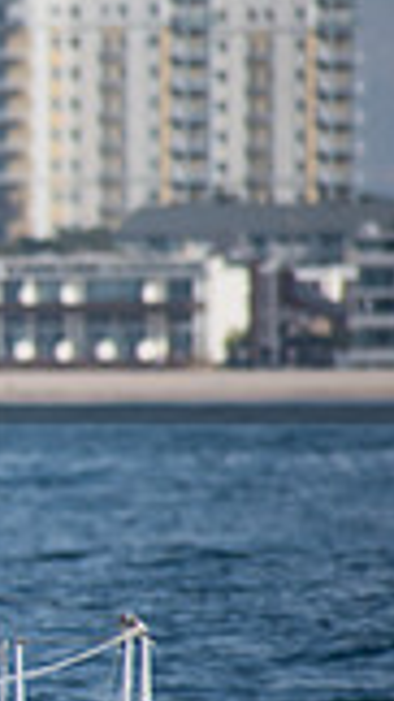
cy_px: 517
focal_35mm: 1240
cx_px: -805
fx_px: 23055
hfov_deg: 1.0
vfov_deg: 1.7
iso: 100
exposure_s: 1/500
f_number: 5.6
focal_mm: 220
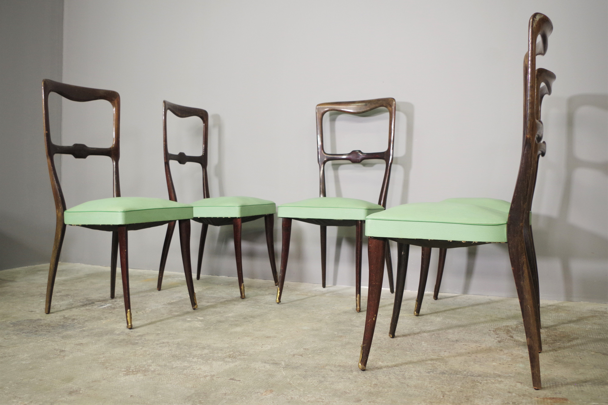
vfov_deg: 42.3
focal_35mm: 31
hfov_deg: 60.3
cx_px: 304
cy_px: 202
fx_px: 524
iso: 800
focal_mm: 21.25
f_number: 4
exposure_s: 1/30
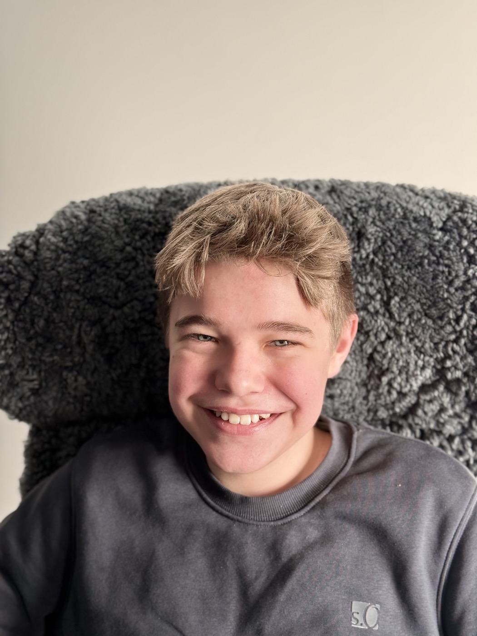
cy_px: 318
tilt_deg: -16.6
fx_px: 882
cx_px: 238
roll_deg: +2.4
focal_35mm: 48
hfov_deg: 30.3
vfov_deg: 39.7
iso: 50
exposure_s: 1/153
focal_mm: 6.76
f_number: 1.78
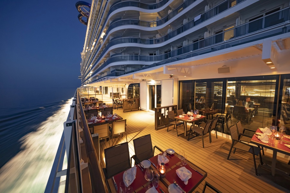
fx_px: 97
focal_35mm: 12
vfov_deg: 90.0
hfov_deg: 112.6
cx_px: 145
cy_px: 96
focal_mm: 12
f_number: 5.6
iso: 1600
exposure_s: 1/2
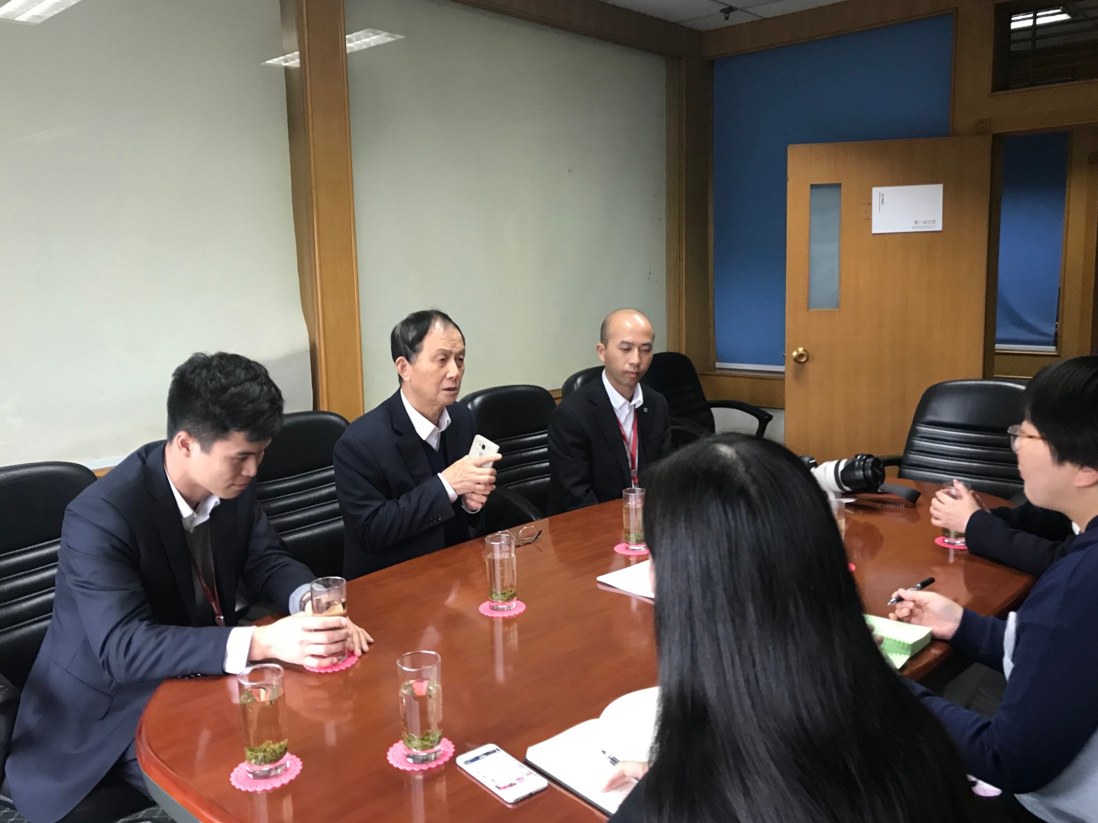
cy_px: 407
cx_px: 549
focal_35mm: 29
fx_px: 920
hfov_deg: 61.7
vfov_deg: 48.2
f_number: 1.8
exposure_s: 1/17
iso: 64
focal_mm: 3.99
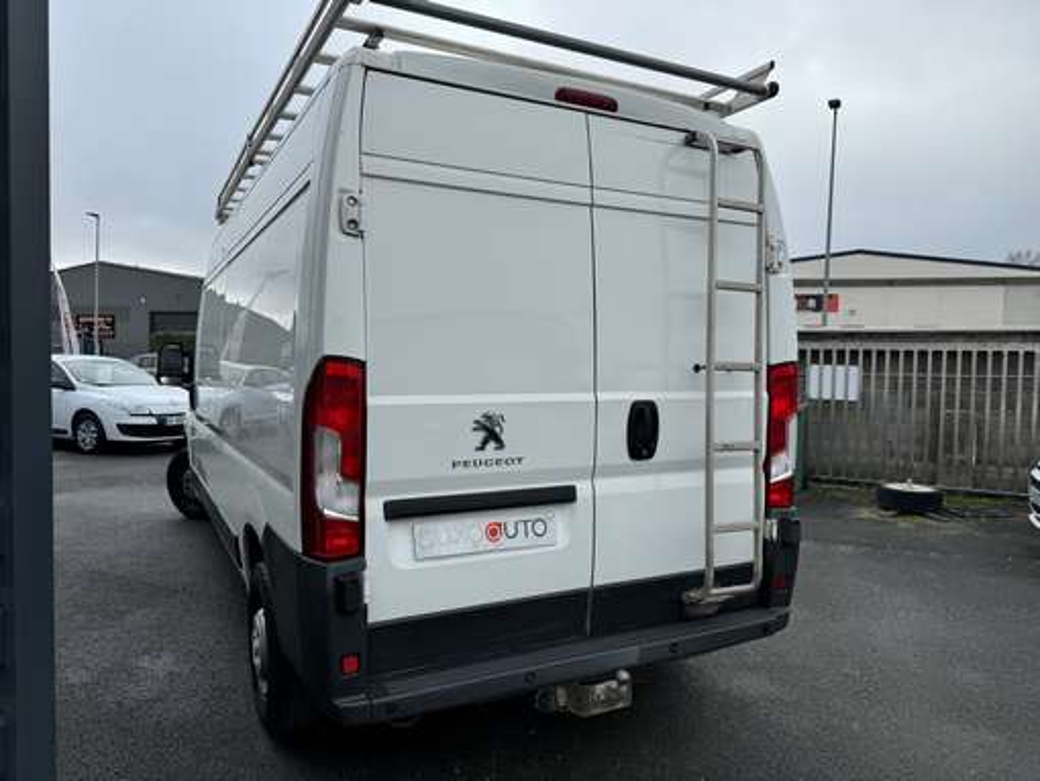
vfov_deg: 56.9
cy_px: 390
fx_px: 721
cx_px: 520
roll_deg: -0.5
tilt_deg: -2.6
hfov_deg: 71.6
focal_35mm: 24
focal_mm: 6.86
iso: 80
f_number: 1.78
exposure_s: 1/2174
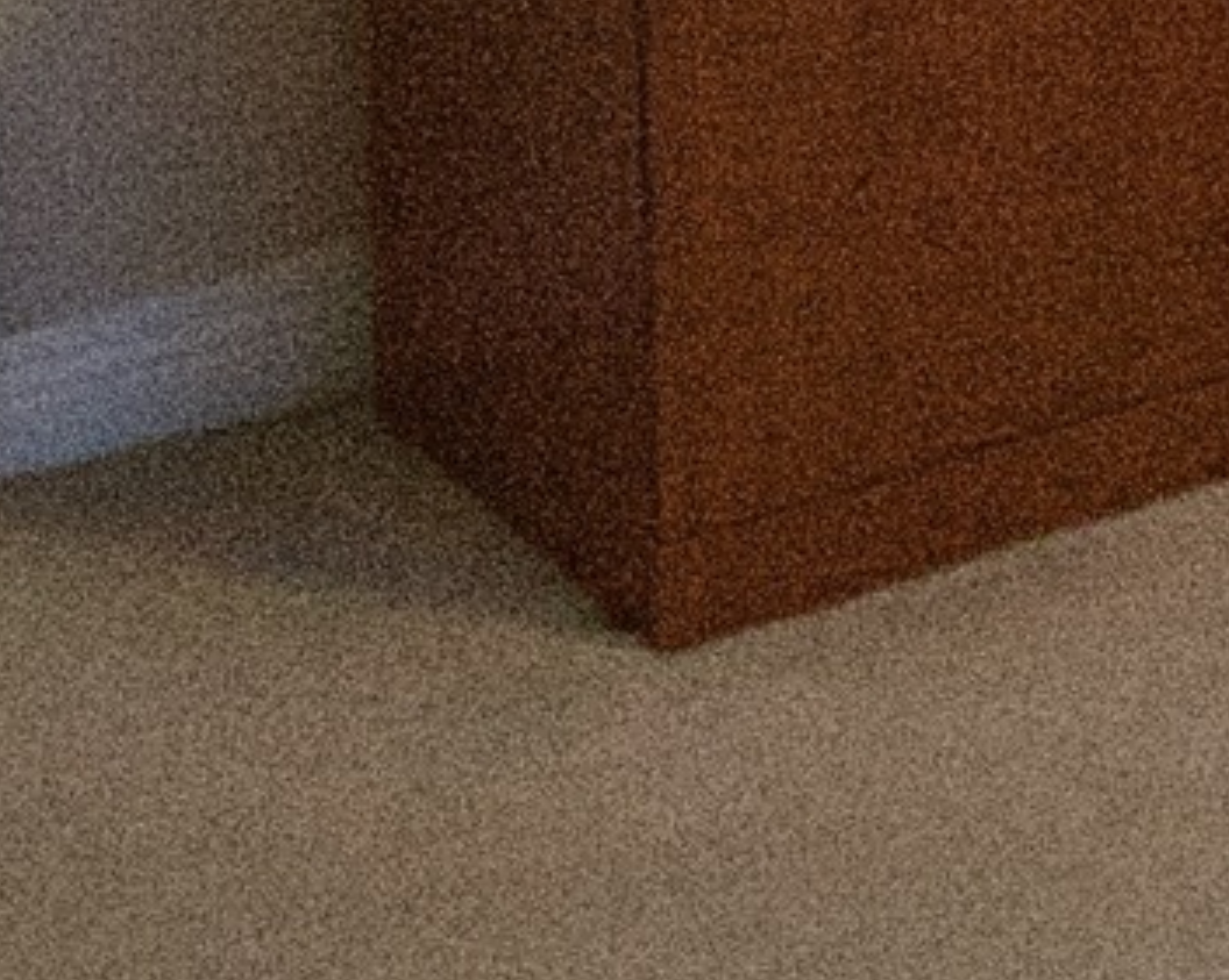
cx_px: 3327
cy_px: -1308
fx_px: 4470
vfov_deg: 10.8
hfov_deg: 11.5
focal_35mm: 123
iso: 7200
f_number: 4.5
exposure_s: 1/200
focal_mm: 10
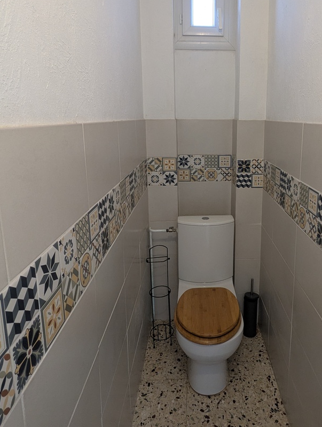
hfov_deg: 55.8
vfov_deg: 70.6
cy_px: 168
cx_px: 214
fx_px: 297
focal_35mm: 24
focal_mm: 2.35
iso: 215
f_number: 2.2
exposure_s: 1/70.7
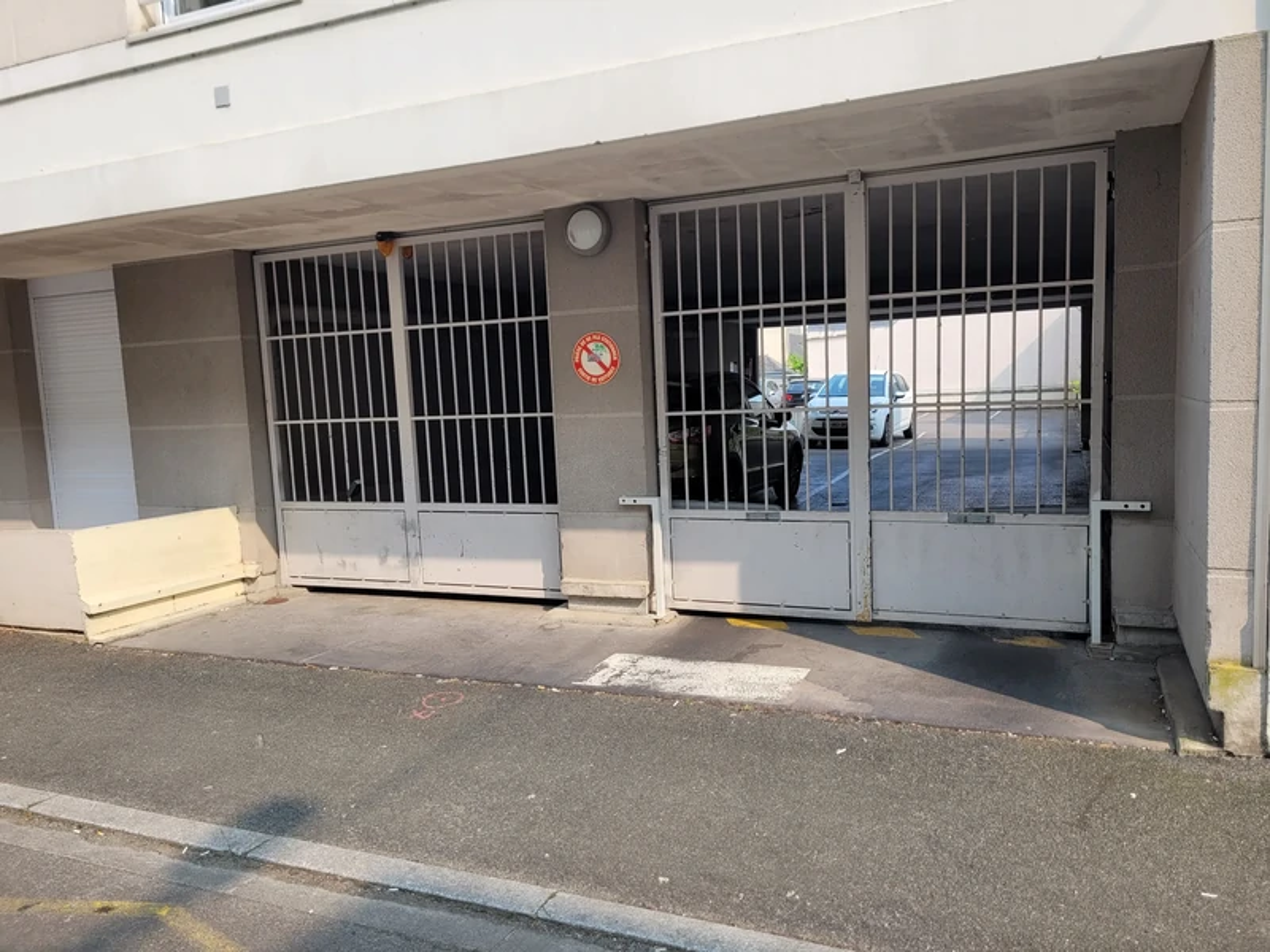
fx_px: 954
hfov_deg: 67.3
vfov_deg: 53.1
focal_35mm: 26
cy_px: 476
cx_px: 635
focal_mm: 5.4
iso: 40
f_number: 1.8
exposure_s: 1/924
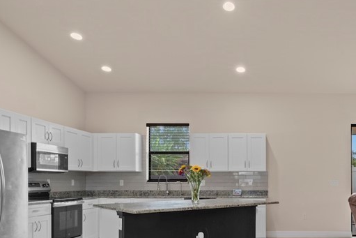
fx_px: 336
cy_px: 182
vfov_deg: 37.8
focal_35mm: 34
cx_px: 271
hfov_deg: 53.0
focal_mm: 16
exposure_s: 1/3
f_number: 11
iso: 400
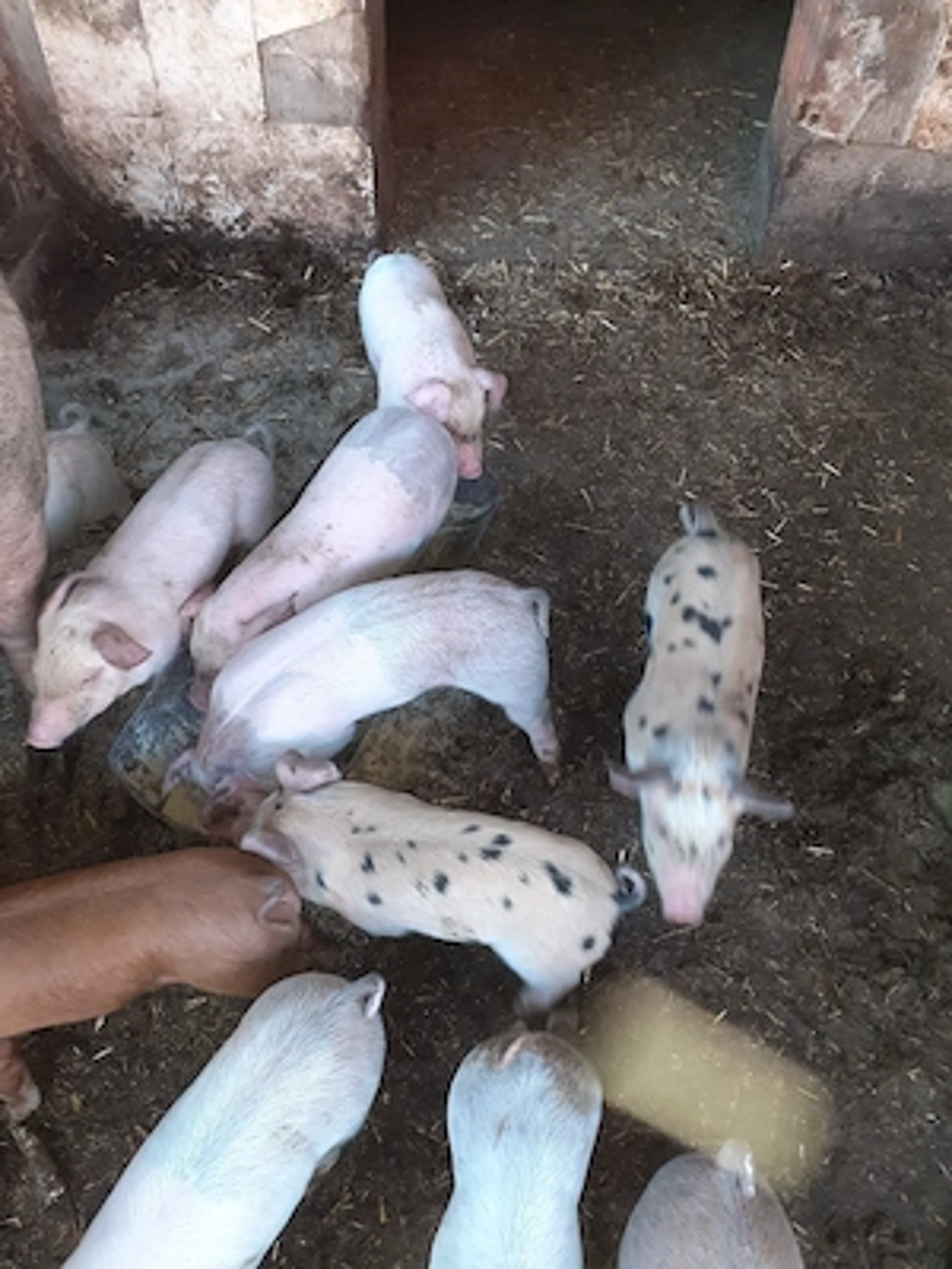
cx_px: 476
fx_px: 990
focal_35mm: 27
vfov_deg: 65.3
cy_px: 634
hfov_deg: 51.4
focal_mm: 3.6
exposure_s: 1/50
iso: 125
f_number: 1.9
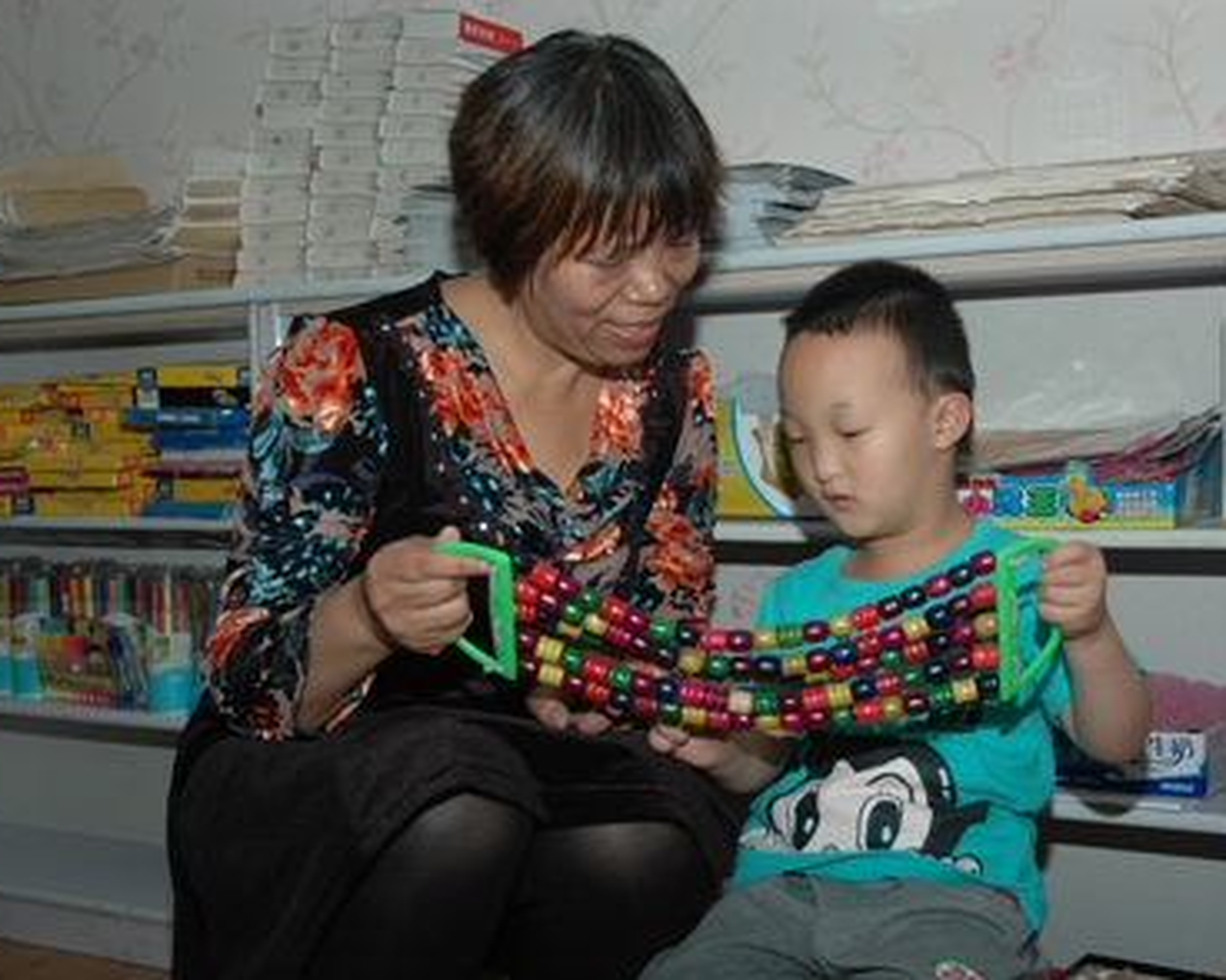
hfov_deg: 39.8
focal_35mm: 47
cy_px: 497
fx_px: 1689
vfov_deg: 32.3
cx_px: 701
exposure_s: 1/60
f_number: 5.6
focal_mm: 27
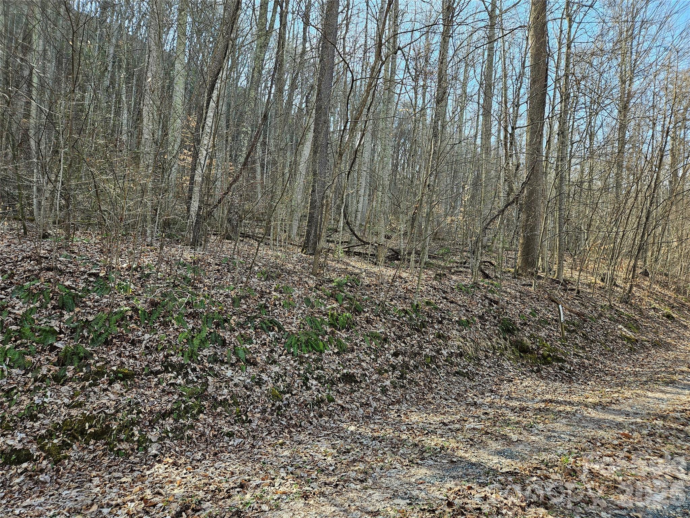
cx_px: 345
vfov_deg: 58.9
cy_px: 259
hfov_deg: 73.9
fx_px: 458
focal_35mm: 23
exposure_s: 1/195
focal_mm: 5.4
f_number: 1.8
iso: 25
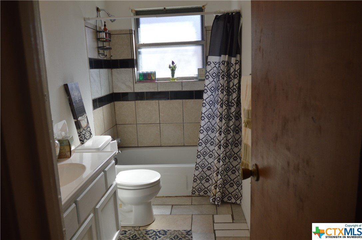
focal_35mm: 27
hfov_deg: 67.4
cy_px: 120
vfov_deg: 47.8
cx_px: 181
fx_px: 271
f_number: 3.5
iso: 400
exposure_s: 1/500
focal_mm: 18
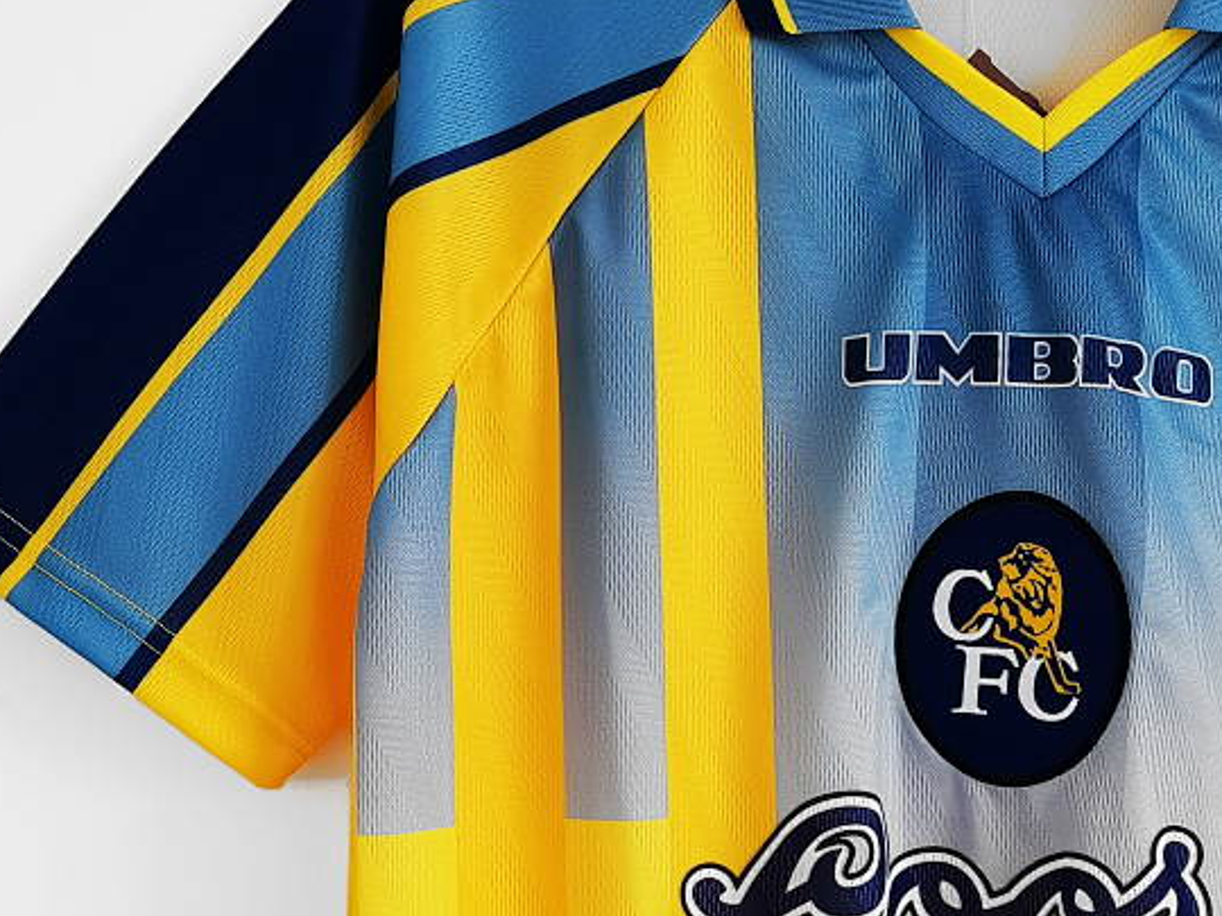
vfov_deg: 17.9
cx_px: 1007
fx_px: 2895
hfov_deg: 23.4
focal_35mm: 82
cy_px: 296
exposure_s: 1/100
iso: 160
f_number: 1.8
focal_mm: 5.58
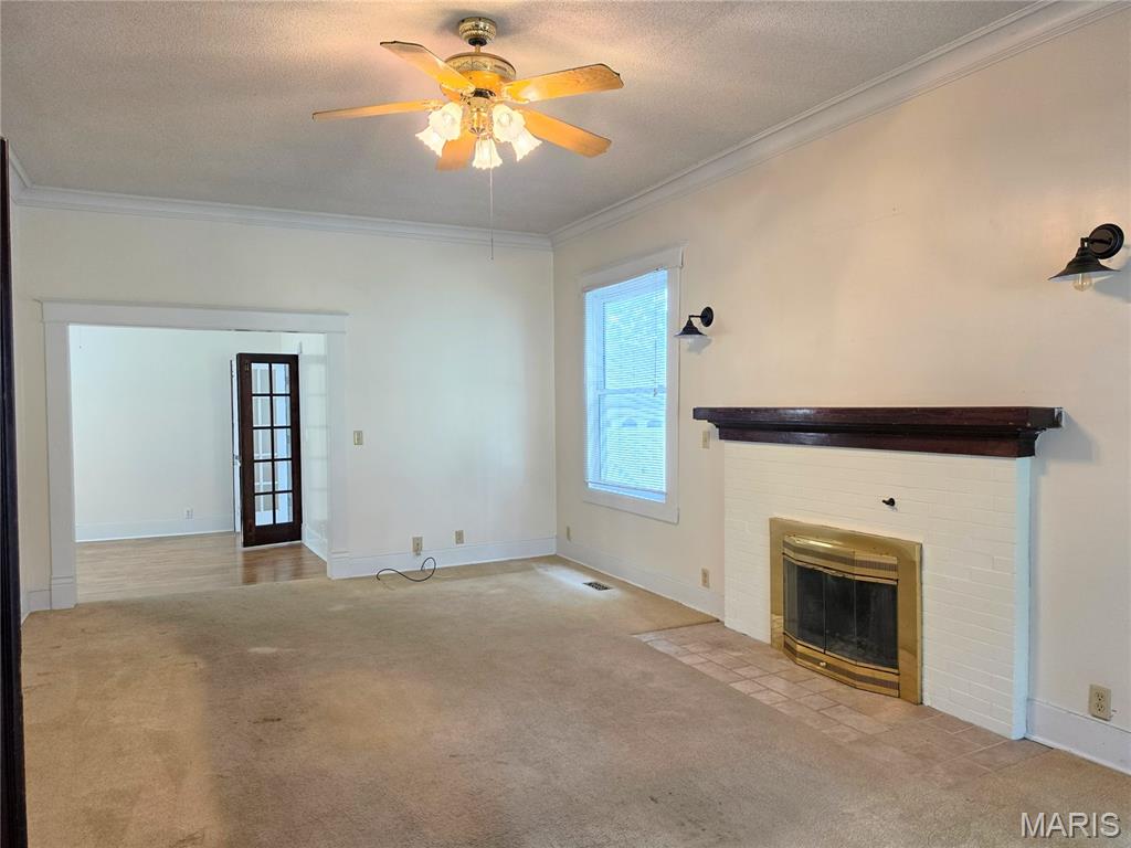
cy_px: 424
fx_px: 751
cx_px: 566
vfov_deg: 58.9
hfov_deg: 73.9
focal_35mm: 23
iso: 125
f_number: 1.4
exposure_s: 1/120
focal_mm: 6.5
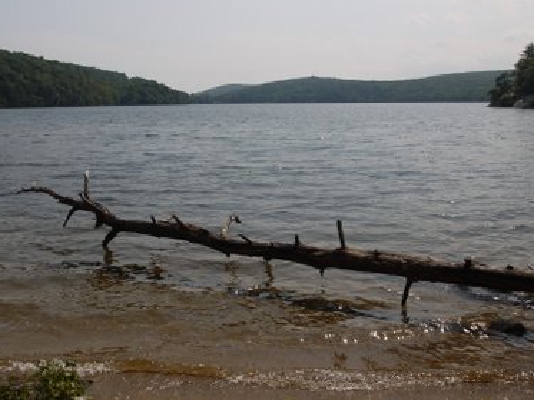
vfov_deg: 39.5
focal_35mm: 36
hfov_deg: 51.3
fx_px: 556
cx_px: 262
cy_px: 156
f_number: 8
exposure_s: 1/640
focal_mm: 14
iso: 100
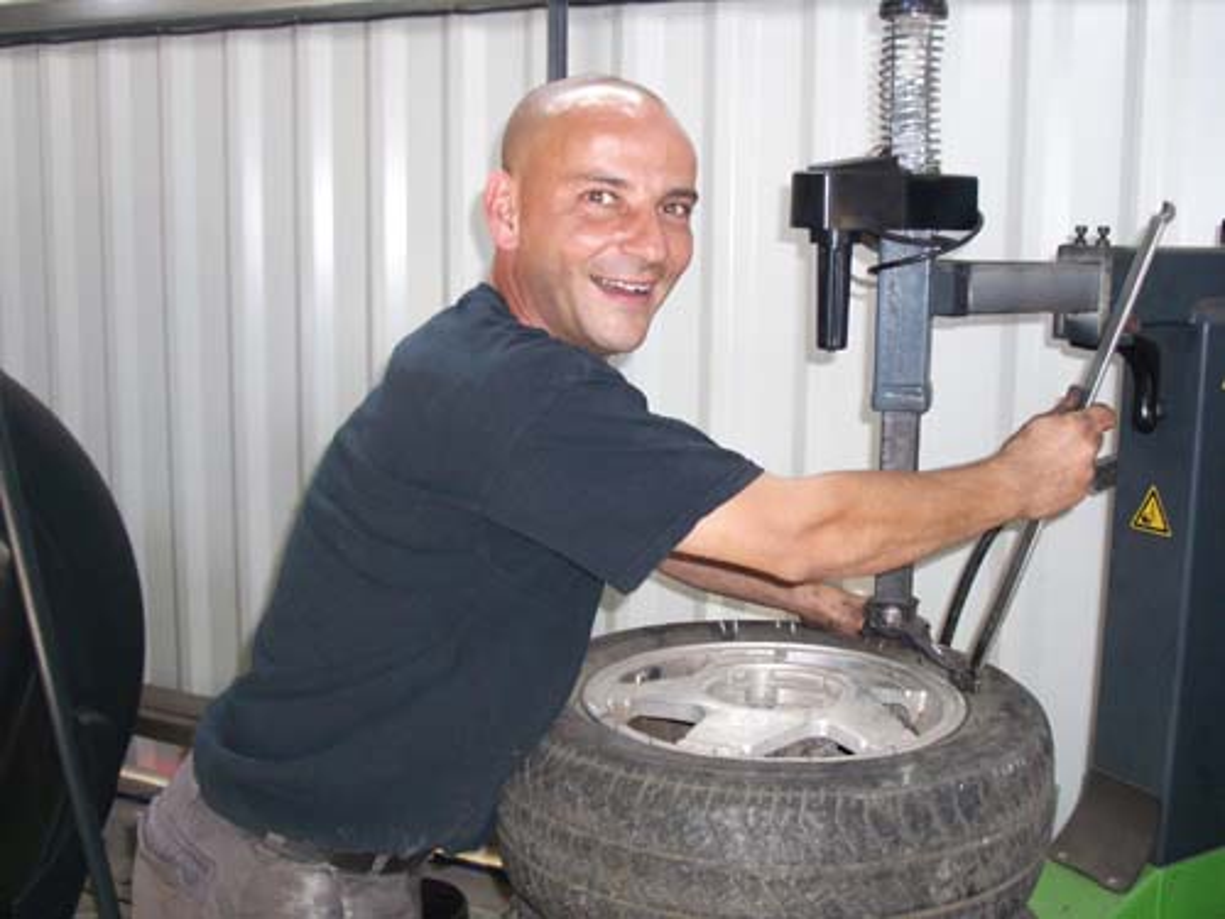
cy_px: 460
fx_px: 1451
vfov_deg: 35.1
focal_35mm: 41
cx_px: 612
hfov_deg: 45.8
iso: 200
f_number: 2.8
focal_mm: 6.8
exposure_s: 1/60
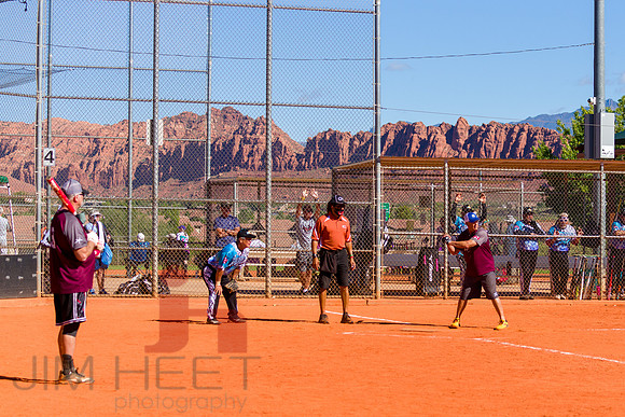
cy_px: 242
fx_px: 1900
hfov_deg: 18.6
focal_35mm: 109
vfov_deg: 12.5
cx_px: 427
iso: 400
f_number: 5.6
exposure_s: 1/1600
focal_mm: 80
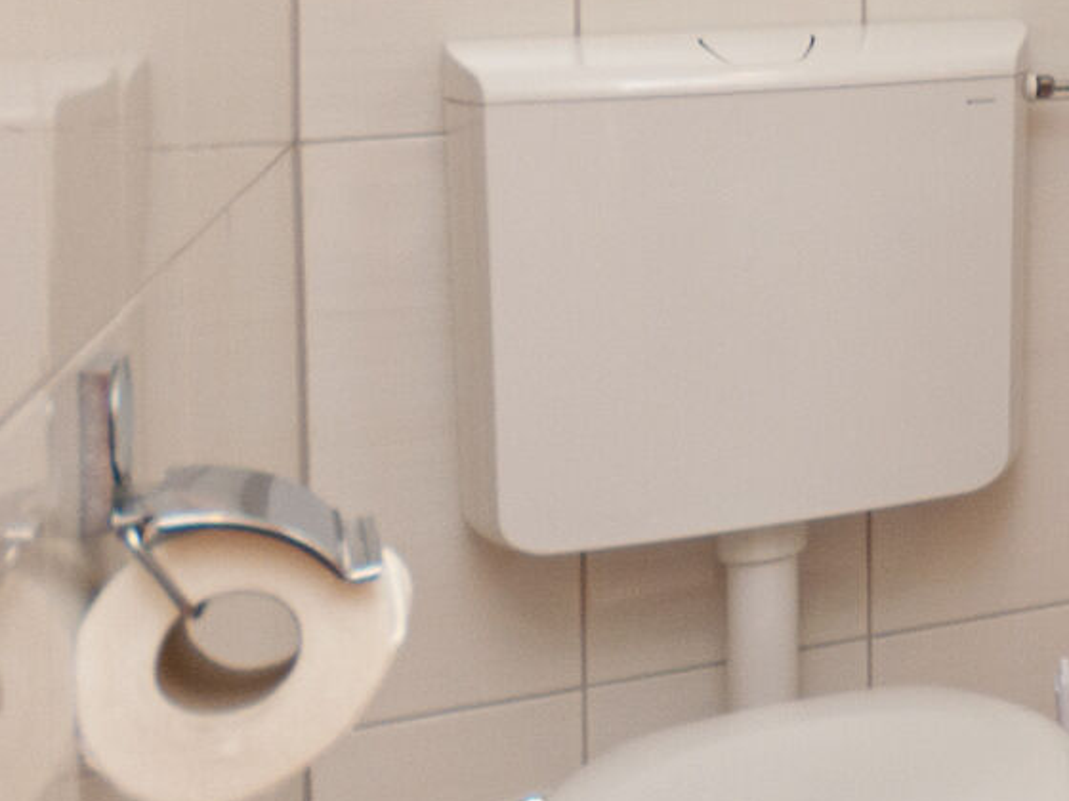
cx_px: 2169
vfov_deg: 19.6
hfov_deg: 18.0
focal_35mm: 72
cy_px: -84
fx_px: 2223
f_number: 4
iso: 160
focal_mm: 10
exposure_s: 1/60
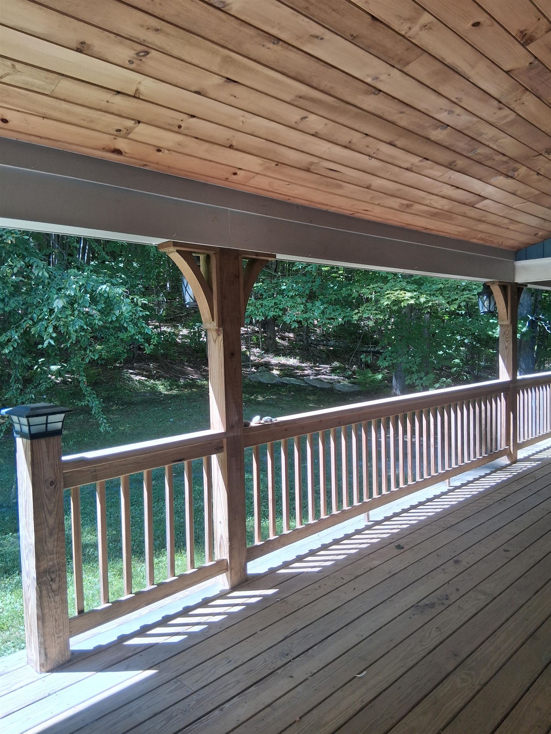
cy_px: 367
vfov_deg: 67.3
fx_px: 552
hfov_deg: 53.1
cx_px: 276
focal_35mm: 26
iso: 32
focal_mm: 3.98
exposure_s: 1/120
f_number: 1.8
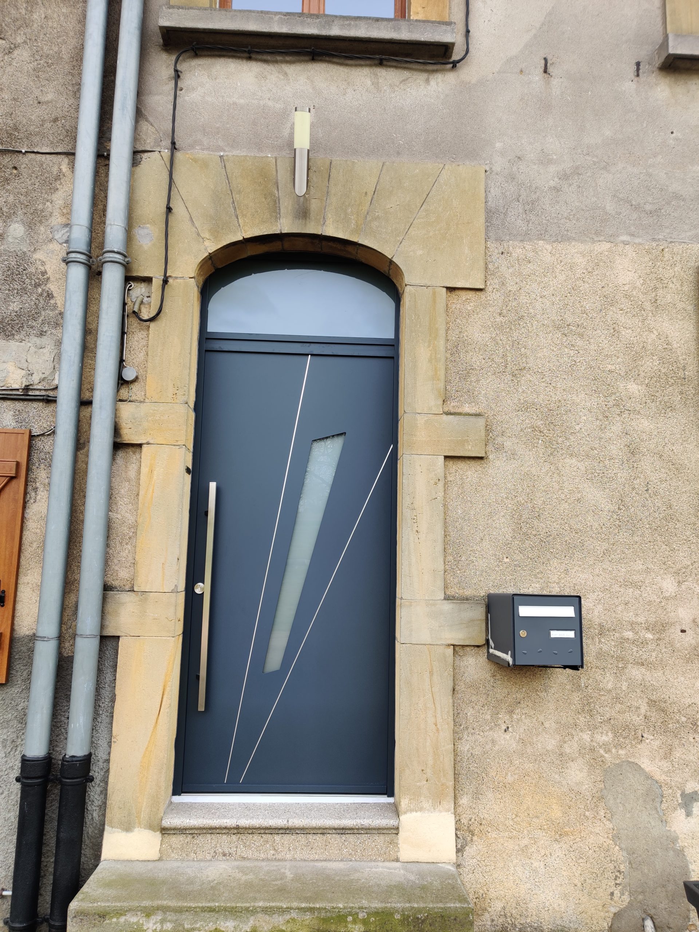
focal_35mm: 27
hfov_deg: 51.4
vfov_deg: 65.3
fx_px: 727
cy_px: 466
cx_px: 350
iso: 100
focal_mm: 4.75
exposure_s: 1/281
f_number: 1.65
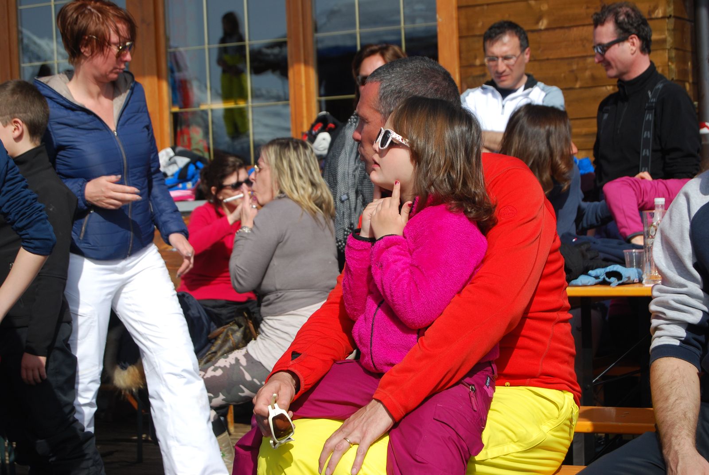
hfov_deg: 24.6
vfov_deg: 16.6
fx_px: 1627
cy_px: 238
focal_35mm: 82
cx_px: 354
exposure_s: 1/800
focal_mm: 55
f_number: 5.6
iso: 200
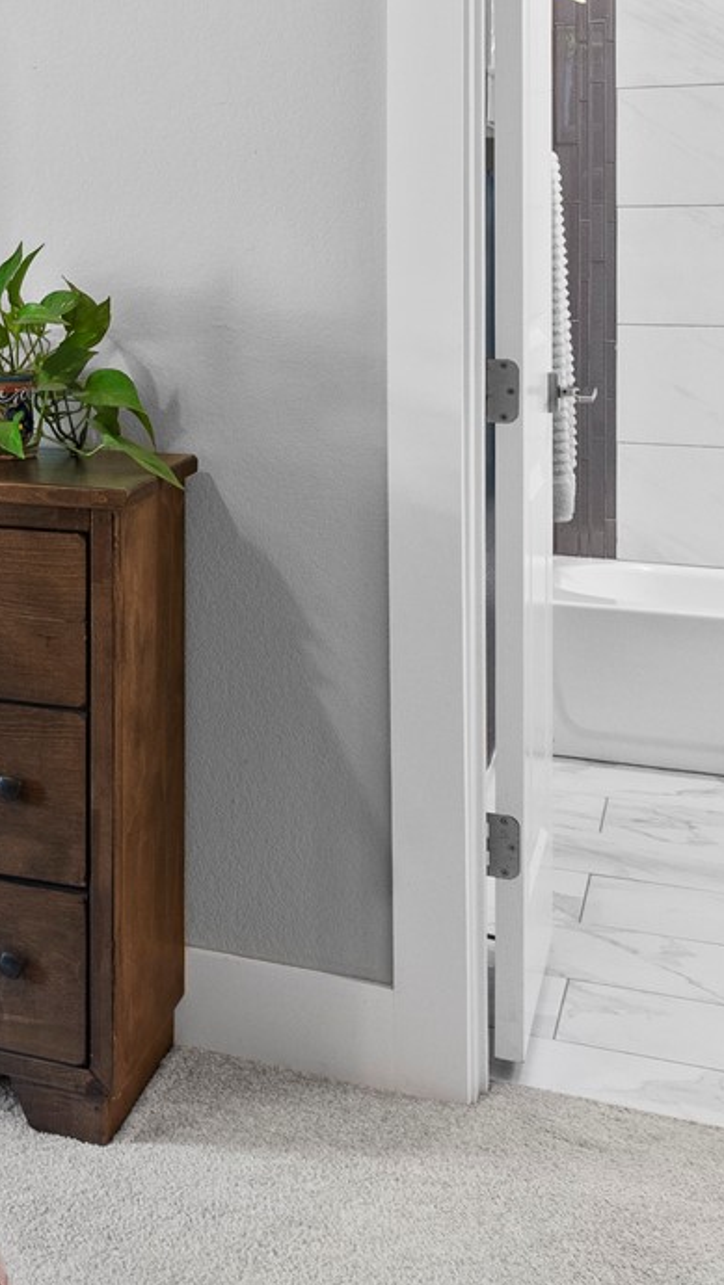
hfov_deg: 16.9
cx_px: -610
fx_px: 1966
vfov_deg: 34.9
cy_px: 229
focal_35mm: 58
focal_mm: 17.5
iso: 800
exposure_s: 1/1.25
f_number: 9
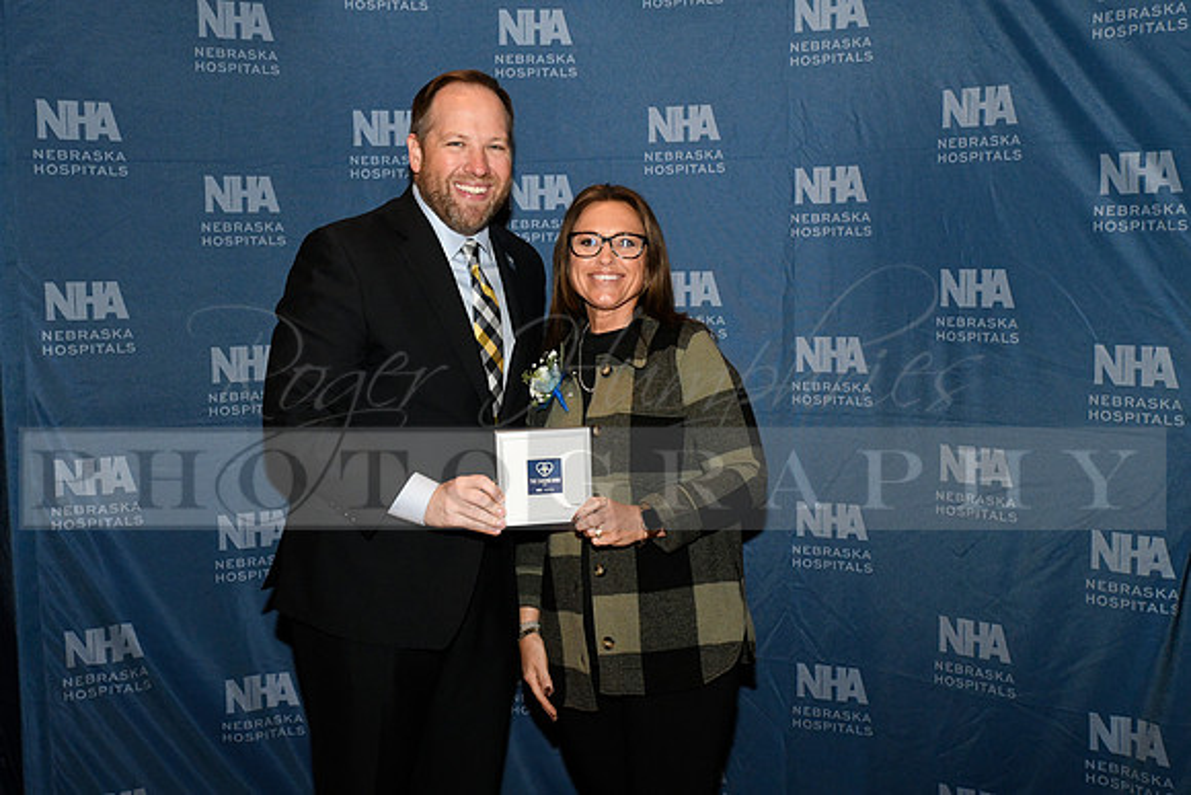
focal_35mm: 48
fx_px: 1588
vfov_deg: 28.1
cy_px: 398
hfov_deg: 41.1
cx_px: 596
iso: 6400
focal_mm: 48
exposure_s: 1/60
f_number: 11
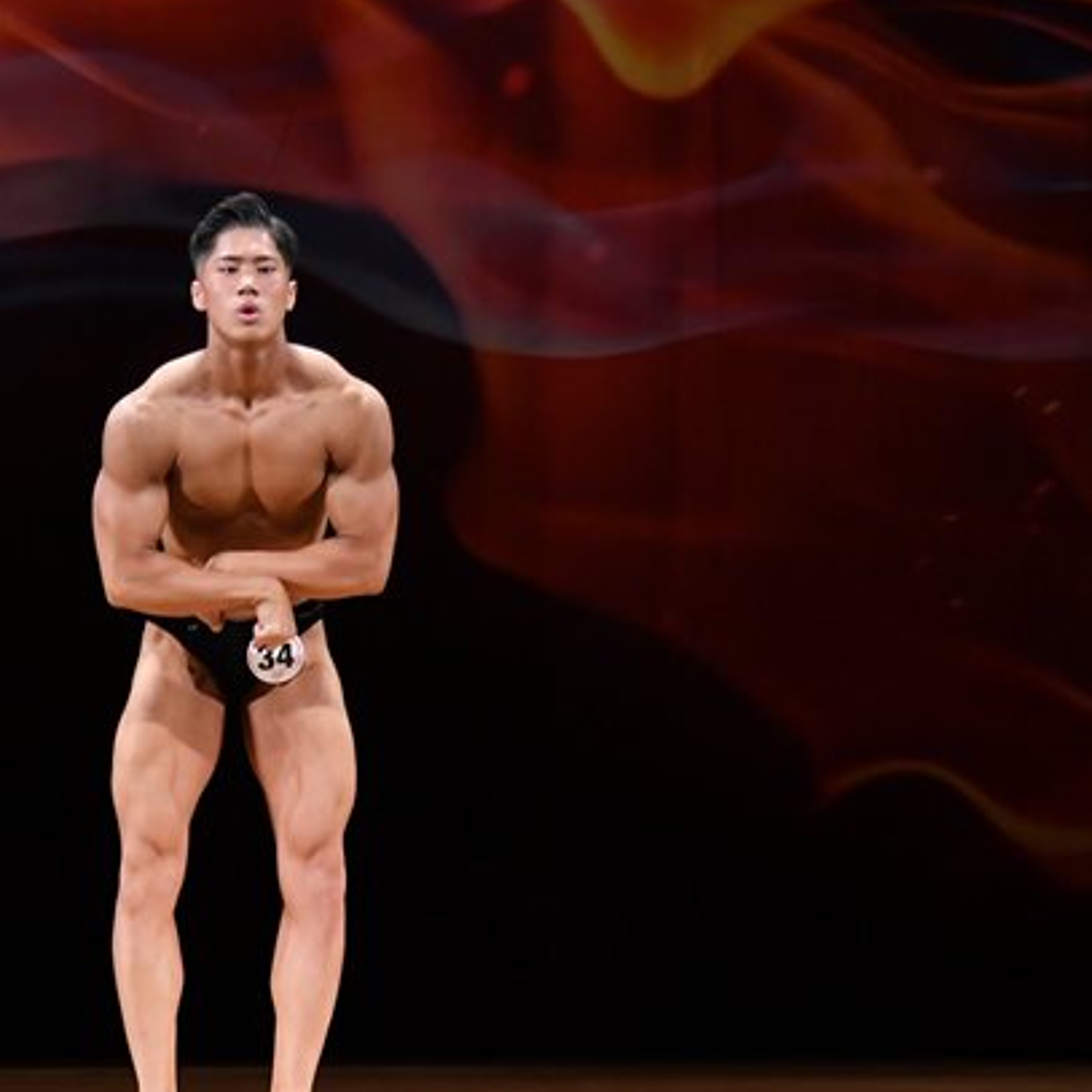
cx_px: 221
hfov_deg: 5.4
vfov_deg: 5.4
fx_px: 11671
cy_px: 625
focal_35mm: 327
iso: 3200
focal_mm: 135
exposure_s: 1/400
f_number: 5.6
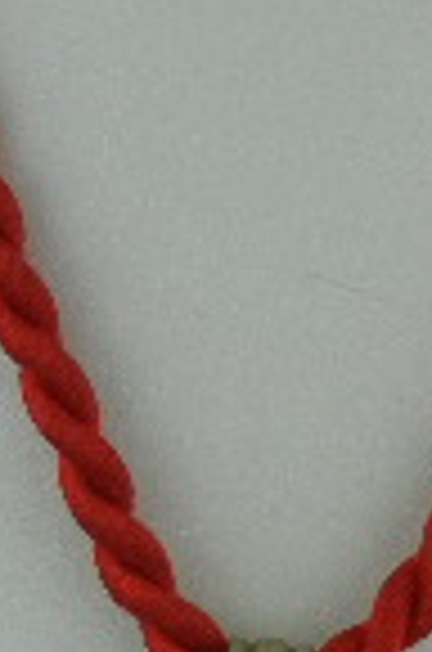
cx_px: 274
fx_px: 2496
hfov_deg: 9.9
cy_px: 710
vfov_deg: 14.6
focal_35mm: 138
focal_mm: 5.4
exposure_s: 1/59.2
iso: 342
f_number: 3.5
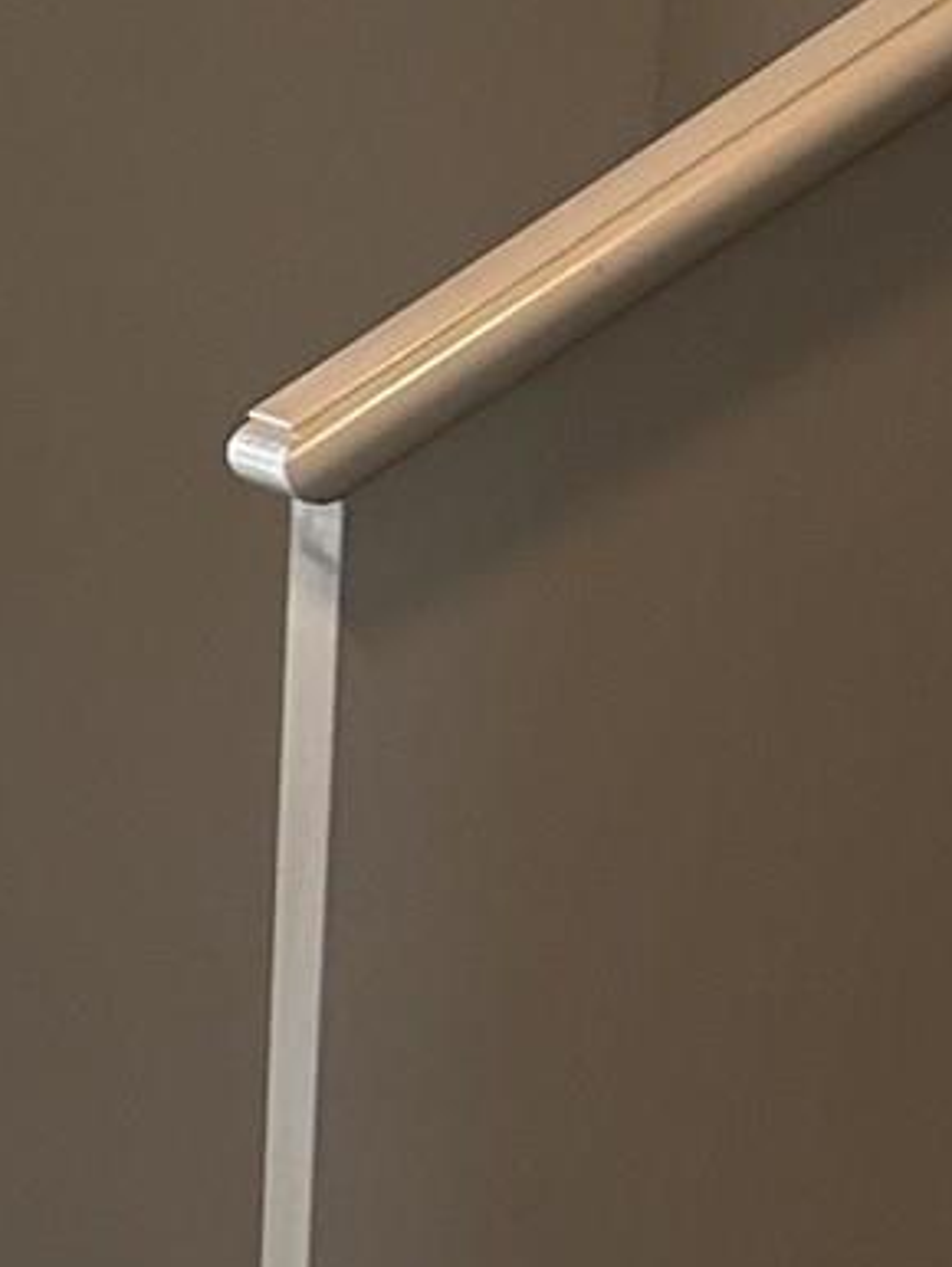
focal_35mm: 155
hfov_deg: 8.6
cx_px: -1431
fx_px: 5677
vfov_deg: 12.7
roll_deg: -0.2
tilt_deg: -6.1
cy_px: 679
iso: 80
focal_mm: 5.7
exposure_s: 1/60
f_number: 1.5
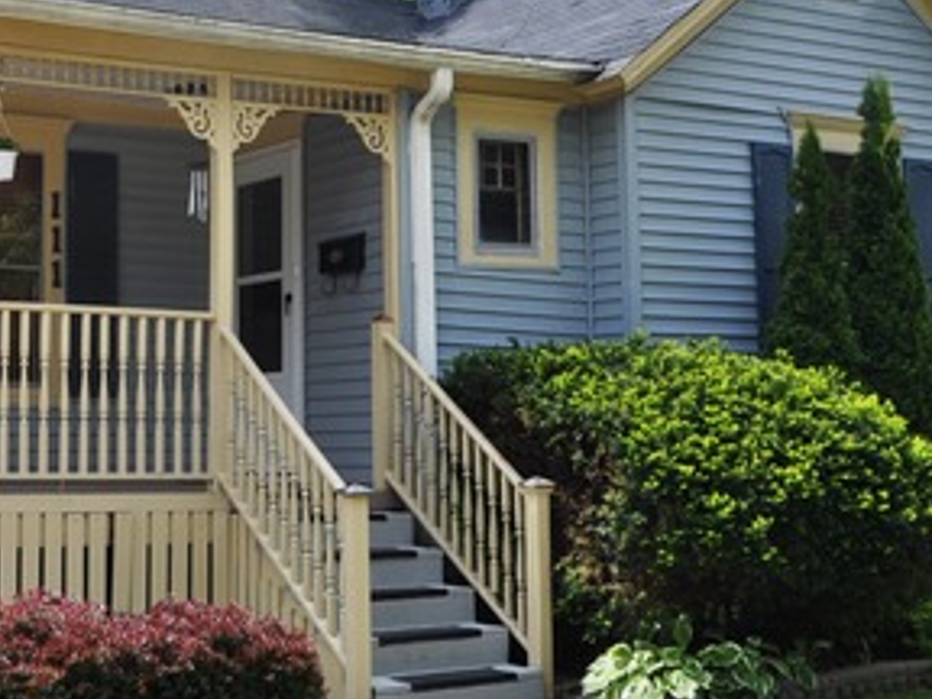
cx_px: 181
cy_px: 251
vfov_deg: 22.9
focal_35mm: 64
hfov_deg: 29.5
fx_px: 1723
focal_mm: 20
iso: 200
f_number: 9
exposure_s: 1/320
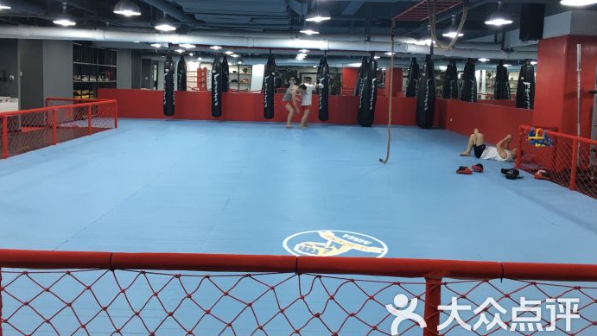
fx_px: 507
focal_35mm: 32
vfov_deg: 36.5
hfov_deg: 61.0
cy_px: 133
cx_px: 300
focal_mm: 4.15
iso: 50
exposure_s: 1/17
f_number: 2.2
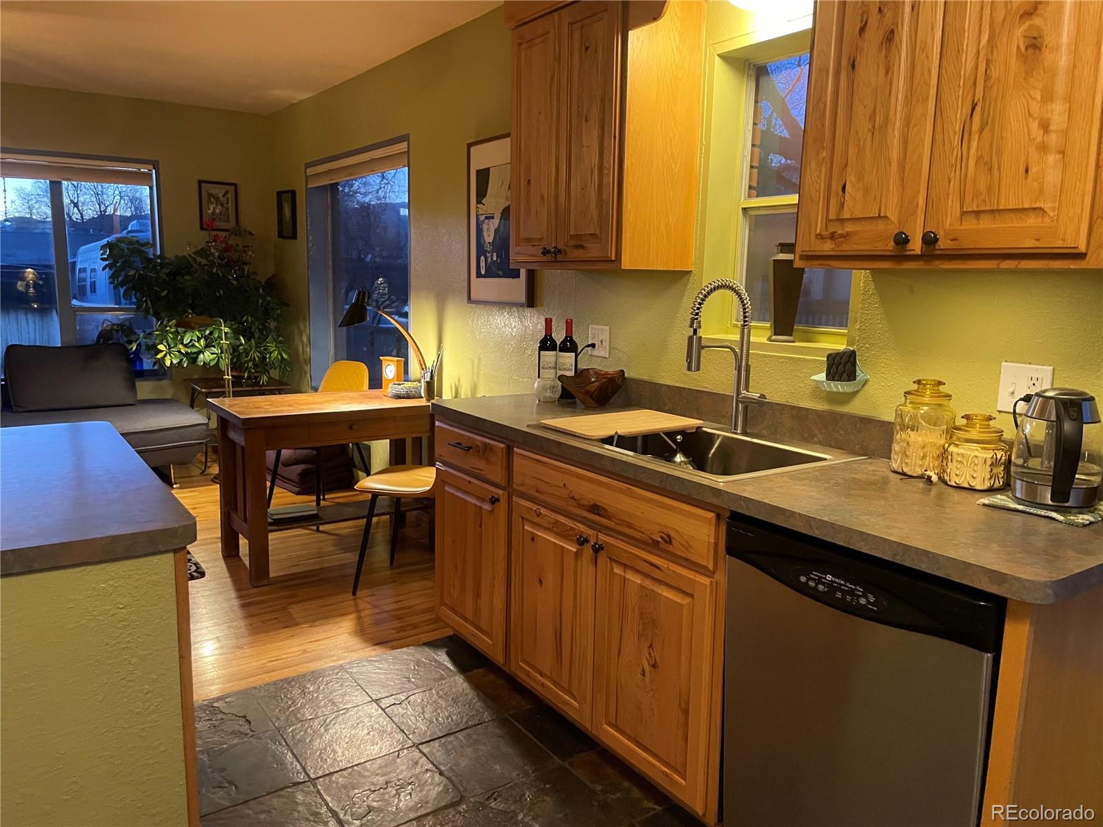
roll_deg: -1.2
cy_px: 414
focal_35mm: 26
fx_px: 828
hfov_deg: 67.3
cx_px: 552
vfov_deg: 53.1
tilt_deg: -9.0
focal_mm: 4.2
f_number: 1.6
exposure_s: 1/60
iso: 500
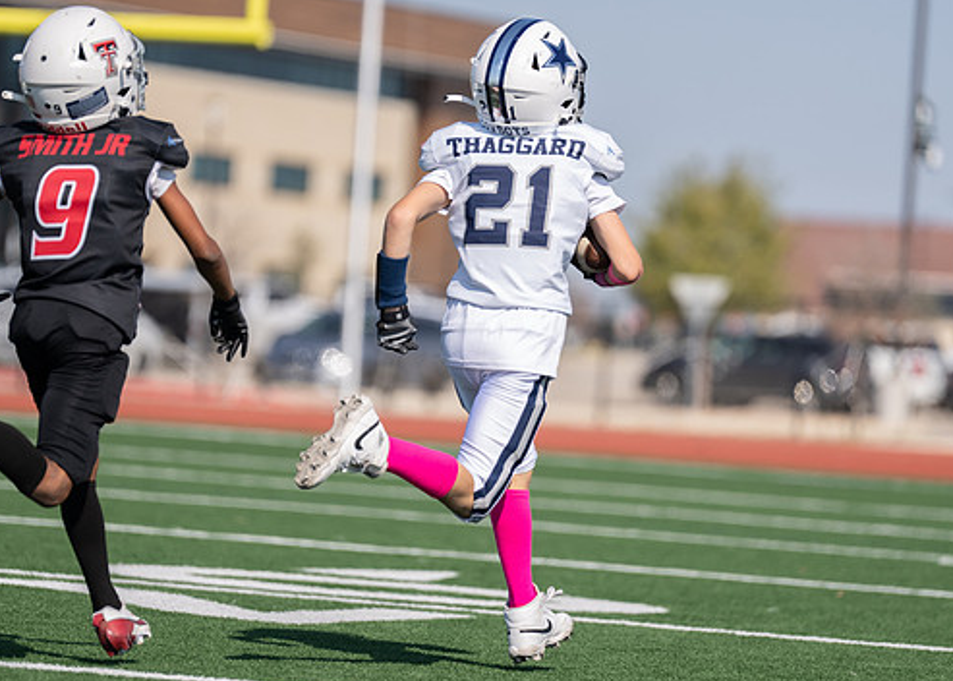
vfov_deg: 5.9
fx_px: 6576
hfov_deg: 8.3
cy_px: 333
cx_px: 474
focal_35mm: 243
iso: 100
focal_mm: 197
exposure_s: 1/2000
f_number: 2.8
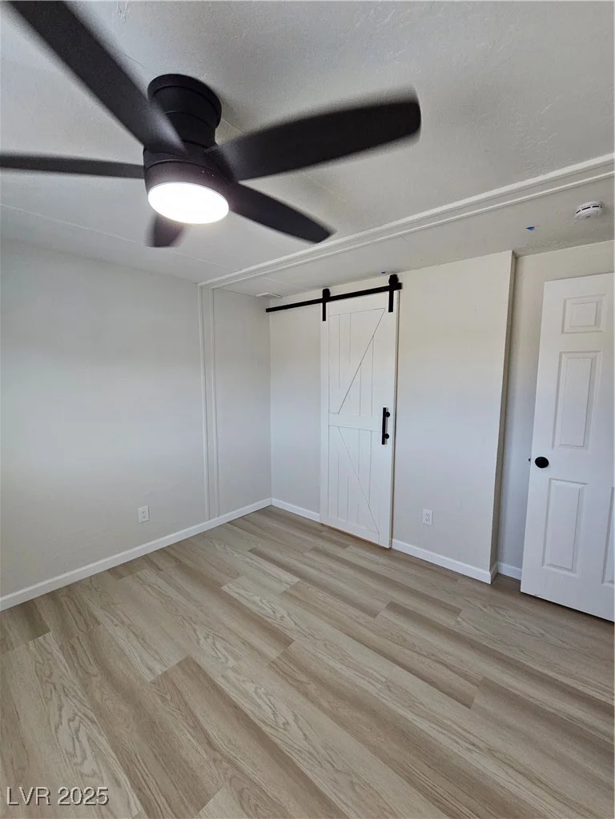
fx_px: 308
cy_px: 410
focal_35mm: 13
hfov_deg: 89.9
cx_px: 308
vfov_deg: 106.2
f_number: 2.2
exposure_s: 1/100
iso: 200
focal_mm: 2.2
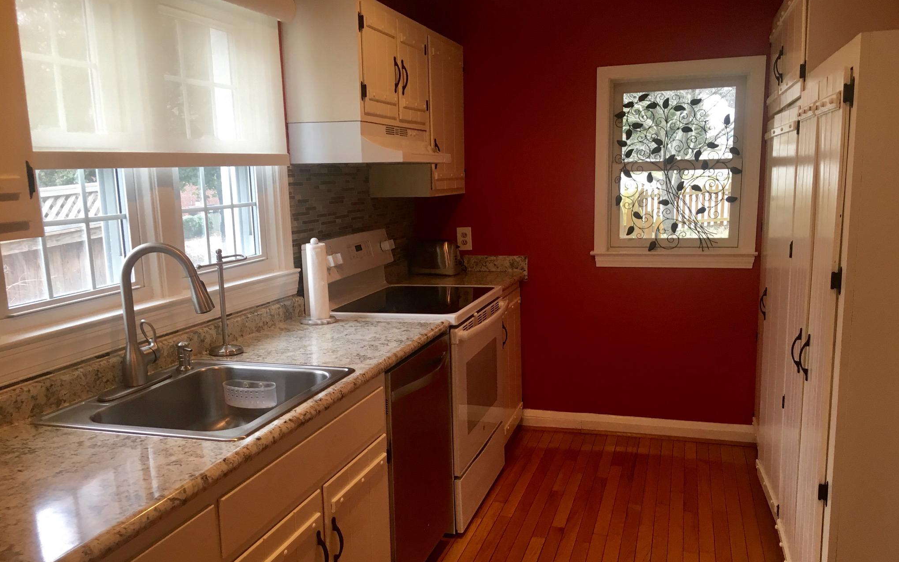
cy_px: 323
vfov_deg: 40.5
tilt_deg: -10.9
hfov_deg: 61.2
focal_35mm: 31
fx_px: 759
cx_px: 452
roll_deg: +0.9
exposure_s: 1/30
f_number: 2.2
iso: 64
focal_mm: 4.15
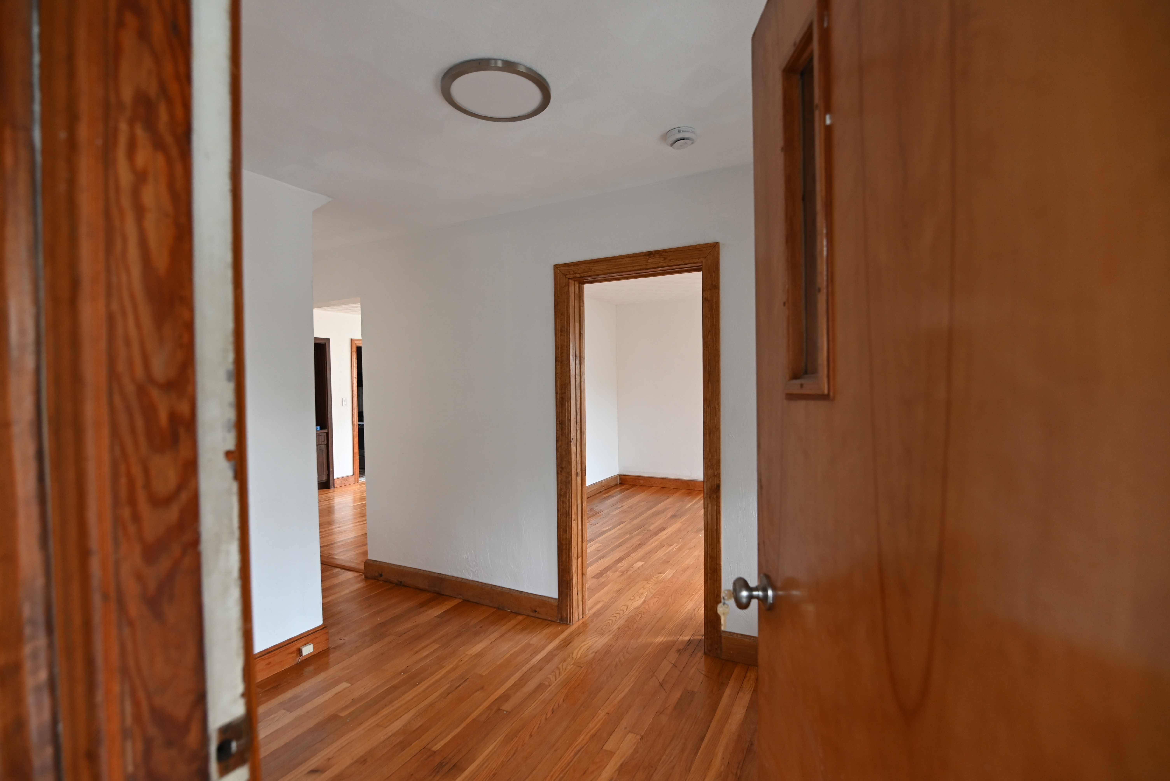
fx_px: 520
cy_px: 390
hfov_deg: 96.7
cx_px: 585
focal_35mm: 16
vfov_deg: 73.8
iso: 1000
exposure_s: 1/60
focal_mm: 16
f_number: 4
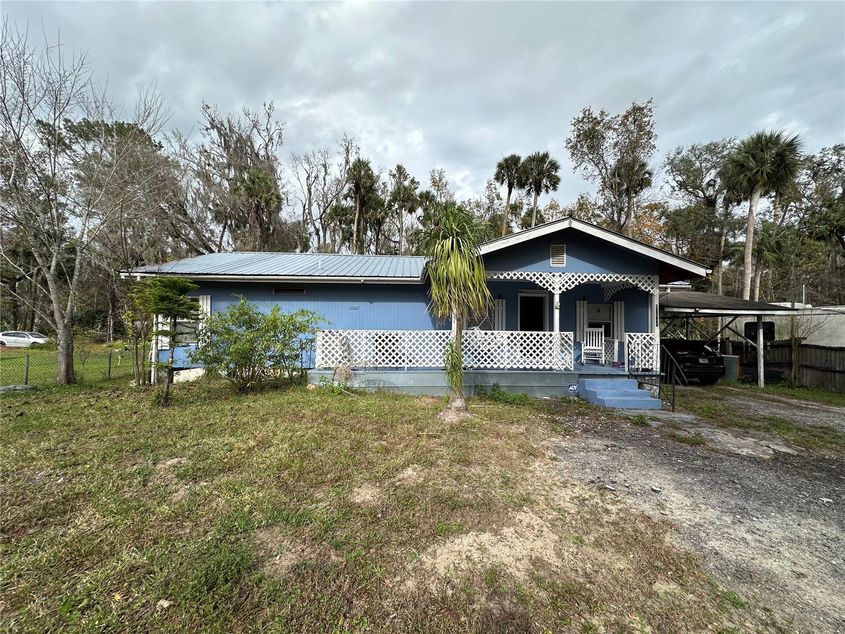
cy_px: 317
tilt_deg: +0.8
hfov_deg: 102.1
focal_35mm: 14
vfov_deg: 85.7
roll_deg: -0.3
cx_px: 422
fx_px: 342
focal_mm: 2.22
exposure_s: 1/1553
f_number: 2.2
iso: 50
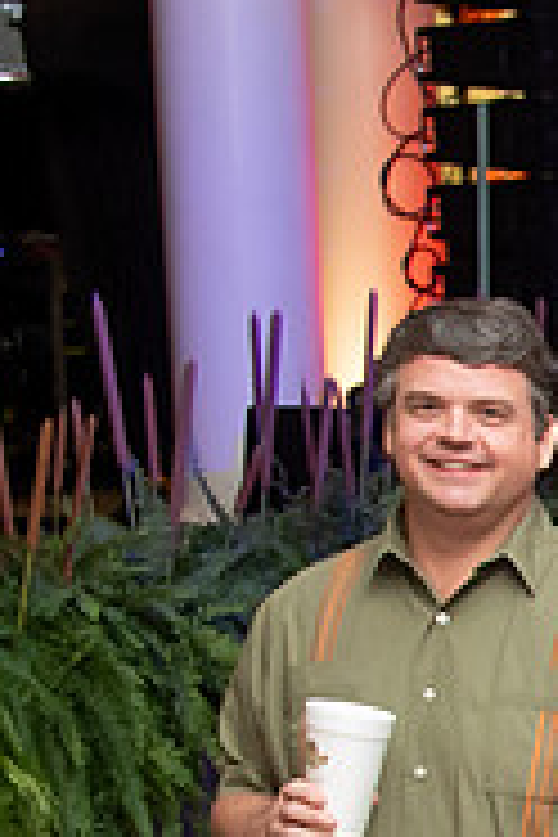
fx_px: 4626
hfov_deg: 6.2
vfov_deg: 9.9
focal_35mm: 199
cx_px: 1837
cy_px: 1379
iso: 3200
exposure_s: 1/60
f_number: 8
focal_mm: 32
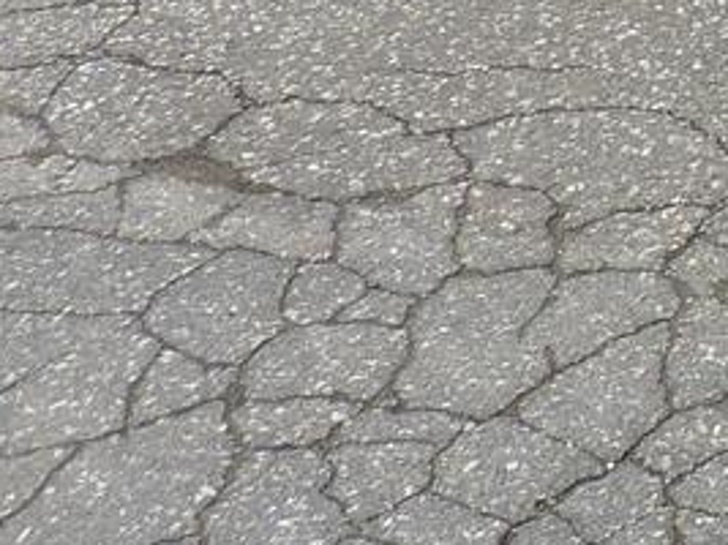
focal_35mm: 120
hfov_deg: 13.1
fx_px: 2523
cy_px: -575
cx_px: 1647
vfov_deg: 11.1
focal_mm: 4.1
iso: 80
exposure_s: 1/160
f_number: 4
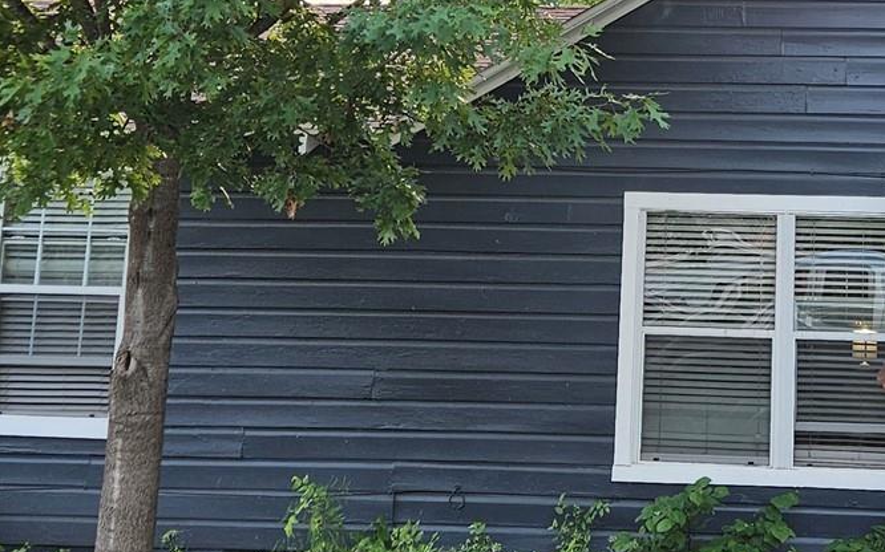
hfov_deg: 26.6
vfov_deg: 16.7
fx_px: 1809
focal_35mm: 75
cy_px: -88
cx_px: 785
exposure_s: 1/120
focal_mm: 5.4
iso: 32
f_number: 1.8
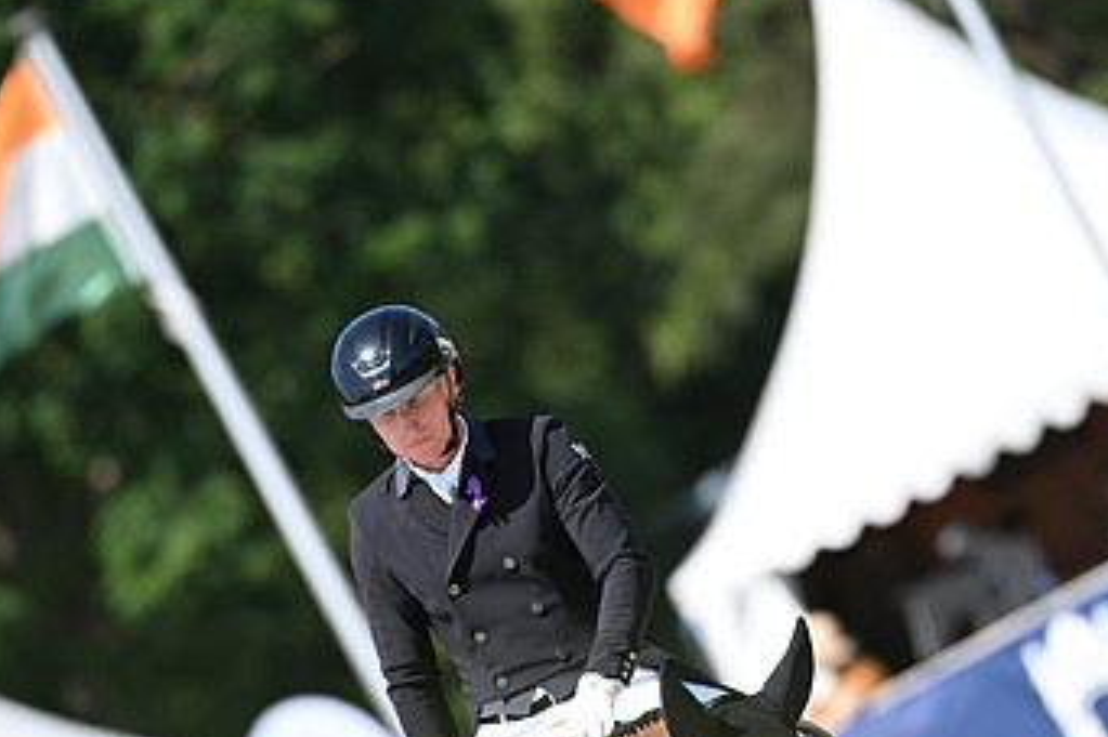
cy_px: 583
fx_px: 20949
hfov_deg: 3.0
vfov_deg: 2.0
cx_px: 455
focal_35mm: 681
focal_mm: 400
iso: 450
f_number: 5
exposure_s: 1/1600
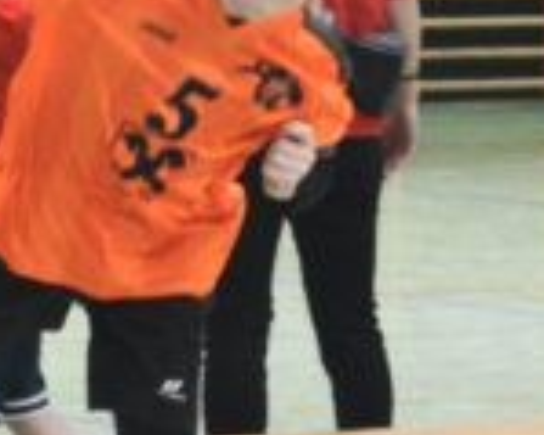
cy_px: 274
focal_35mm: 435
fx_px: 7003
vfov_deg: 3.6
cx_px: -168
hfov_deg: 4.4
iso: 1600
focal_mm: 45
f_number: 5.3
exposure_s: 1/250
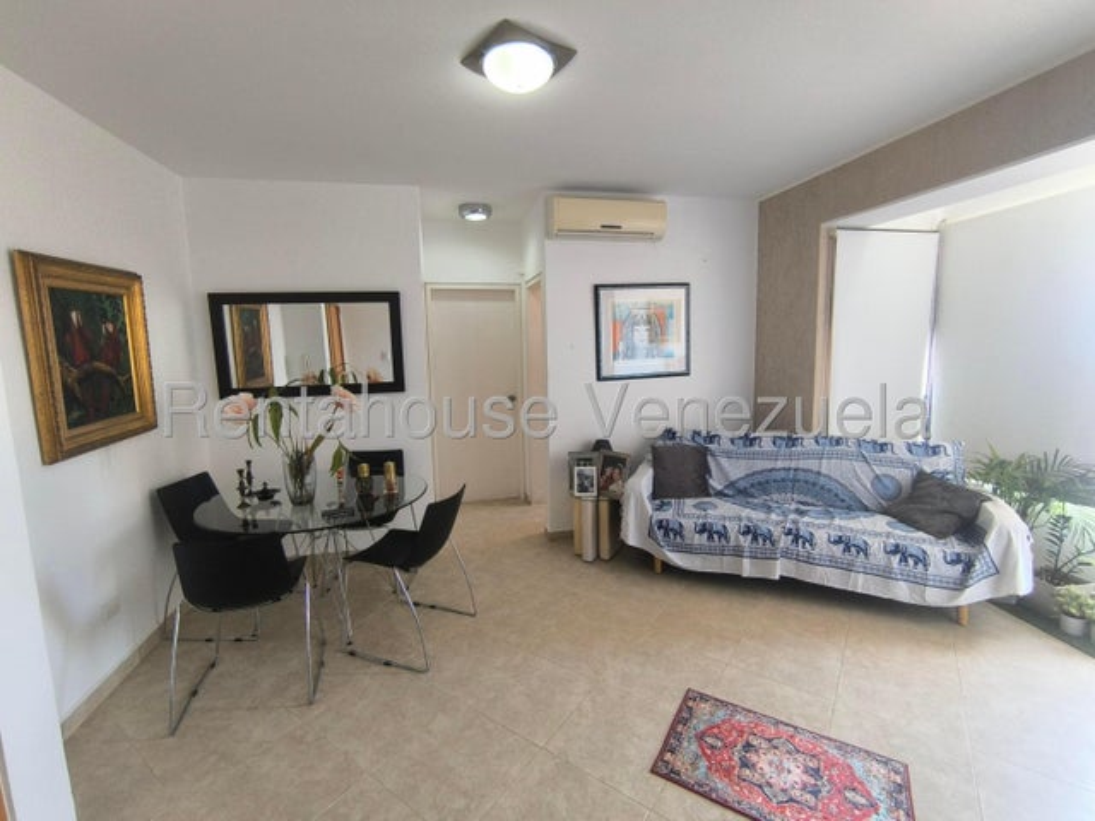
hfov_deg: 94.5
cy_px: 410
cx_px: 548
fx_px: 506
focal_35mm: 16
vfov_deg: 78.1
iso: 64
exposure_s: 1/50
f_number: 2.2
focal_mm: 1.65
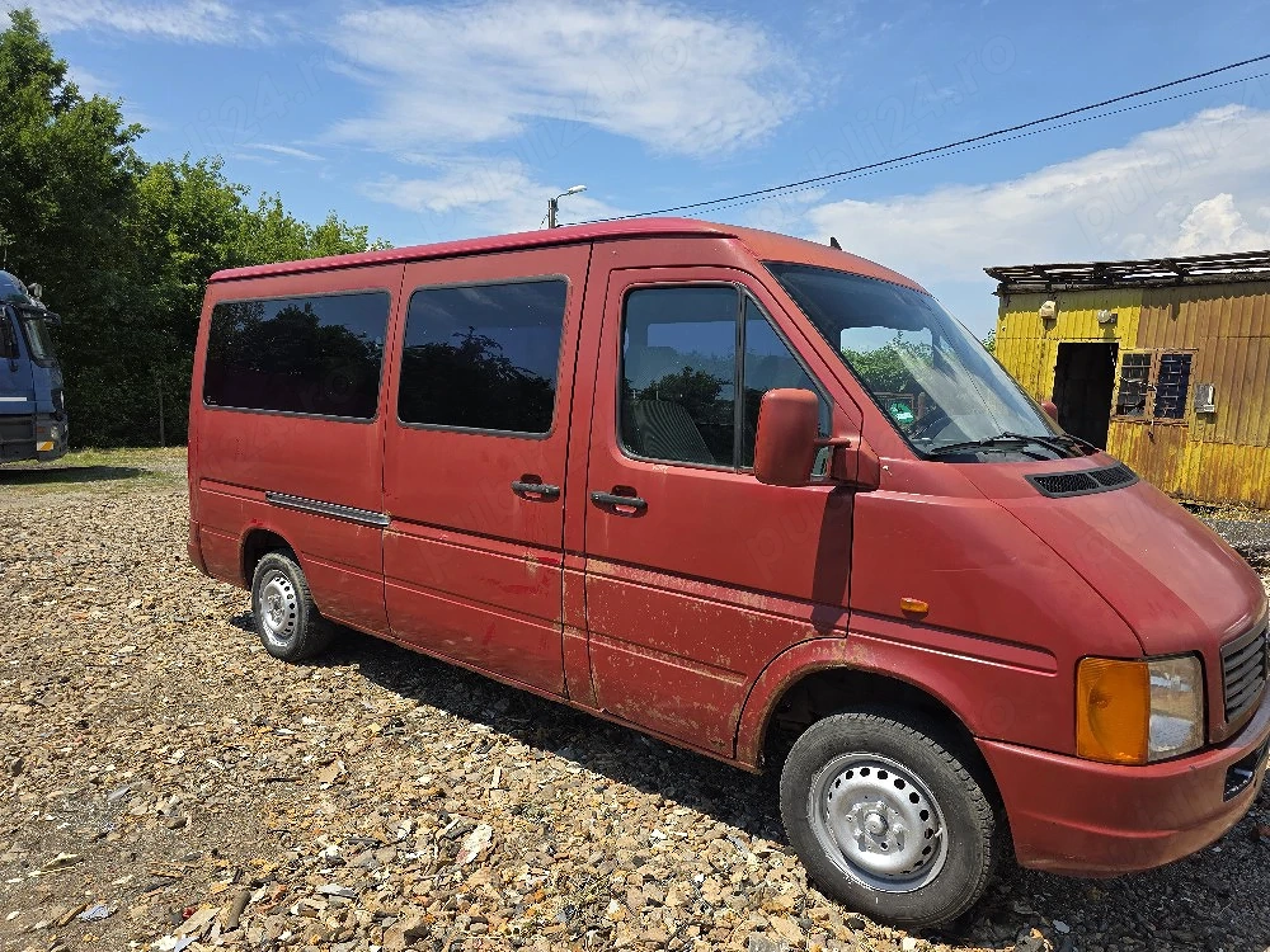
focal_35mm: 23
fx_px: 844
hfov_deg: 73.9
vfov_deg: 58.9
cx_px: 635
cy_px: 476
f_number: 1.7
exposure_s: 1/10000
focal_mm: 6.3
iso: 80
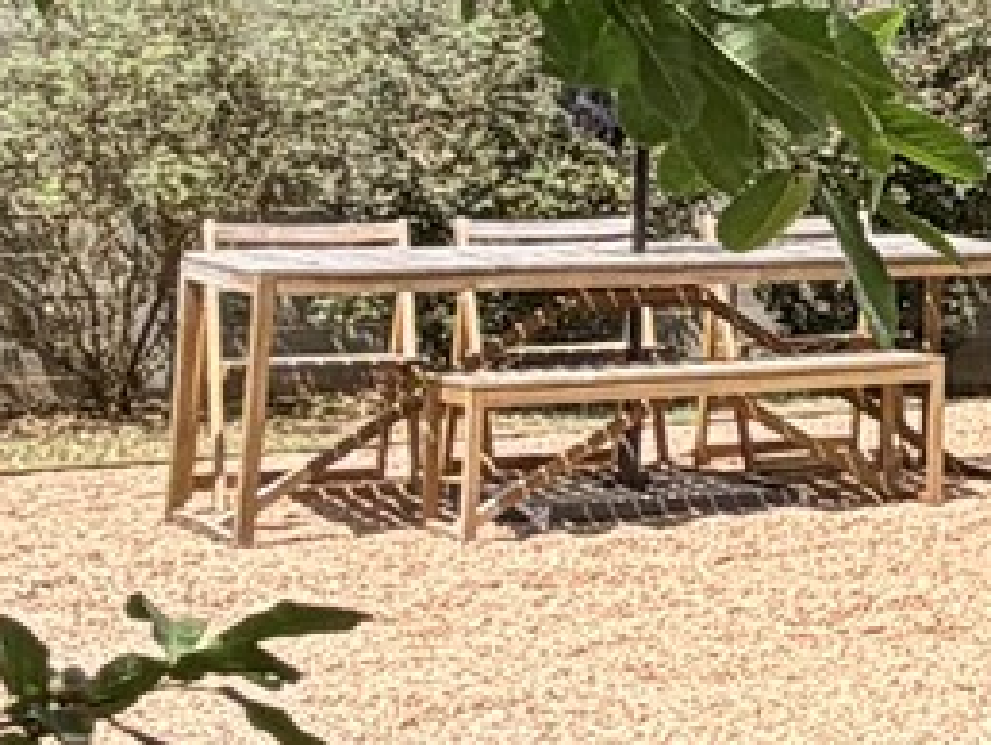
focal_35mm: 111
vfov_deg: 13.1
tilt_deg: +2.2
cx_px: 2439
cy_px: -65
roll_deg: +0.0
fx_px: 3181
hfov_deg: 13.0
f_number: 2.2
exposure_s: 1/876
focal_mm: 2.22
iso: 20
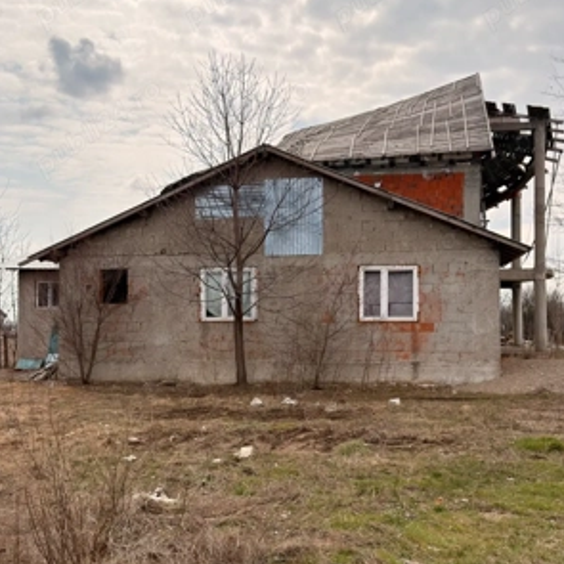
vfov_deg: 40.0
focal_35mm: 42
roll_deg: -1.0
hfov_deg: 40.0
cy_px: 300
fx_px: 774
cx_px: 285
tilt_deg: +2.2
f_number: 1.78
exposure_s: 1/11364
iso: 100
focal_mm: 6.76
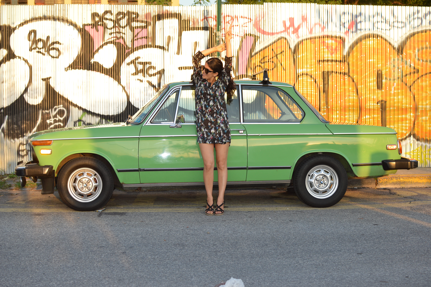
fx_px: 628
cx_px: 216
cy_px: 144
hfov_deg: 37.9
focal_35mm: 52
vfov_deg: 25.7
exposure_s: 1/200
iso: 100
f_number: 4
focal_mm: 35
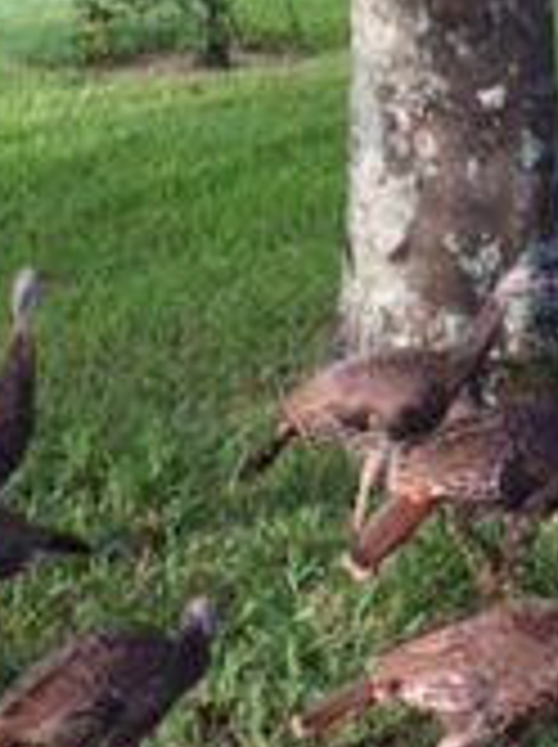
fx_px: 2263
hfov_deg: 14.1
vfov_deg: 18.7
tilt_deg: -17.8
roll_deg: +0.8
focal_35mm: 105
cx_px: 297
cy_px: 432
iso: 32
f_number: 2.2
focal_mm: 4.15
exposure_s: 1/135
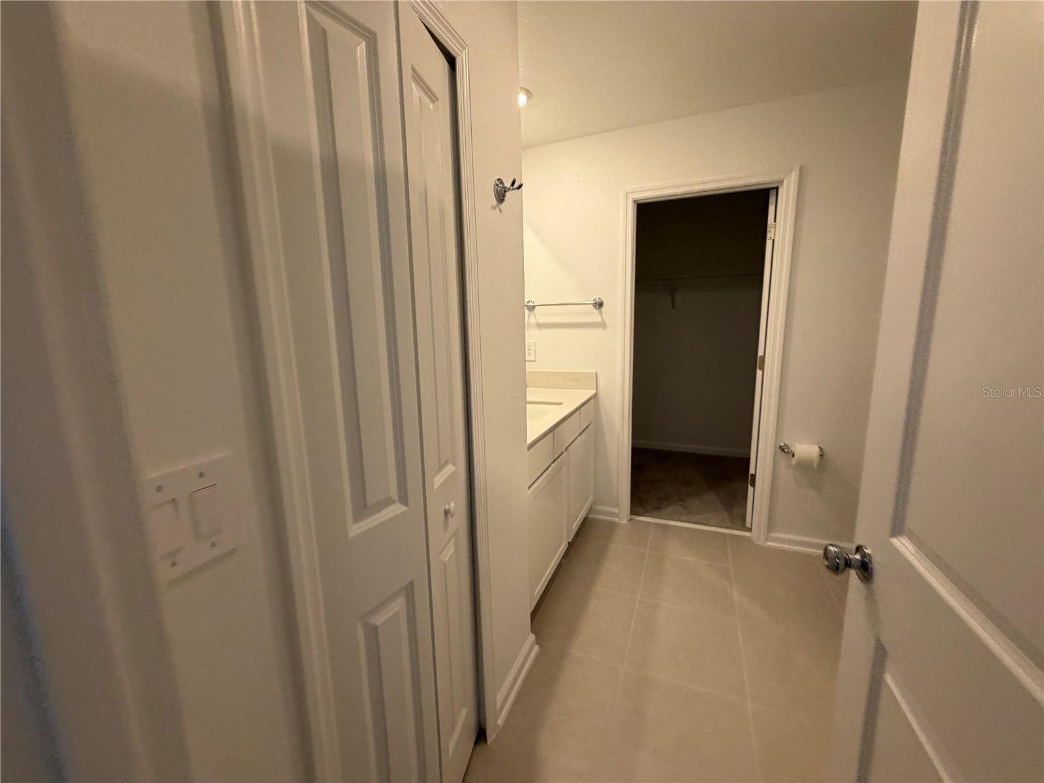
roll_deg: +0.3
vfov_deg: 85.7
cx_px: 522
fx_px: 422
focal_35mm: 14
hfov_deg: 102.1
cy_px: 392
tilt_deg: -10.3
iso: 250
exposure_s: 1/120
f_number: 2.2
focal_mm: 2.22
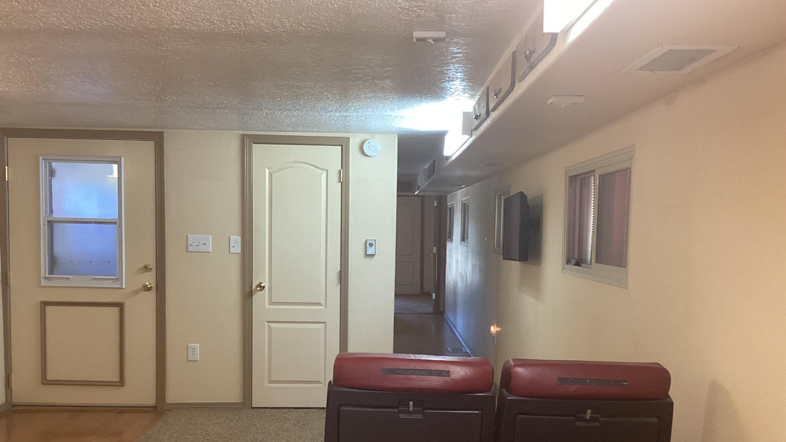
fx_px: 771
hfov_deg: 54.0
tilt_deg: -3.9
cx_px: 400
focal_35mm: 37
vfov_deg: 31.8
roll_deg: -0.2
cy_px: 282
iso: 250
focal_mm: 3.3
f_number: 2.4
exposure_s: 1/60
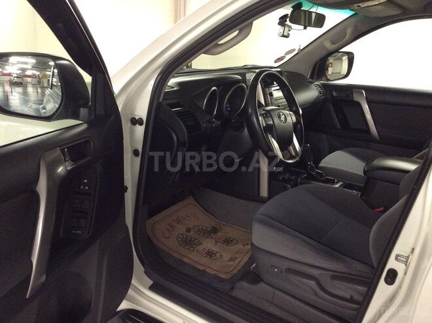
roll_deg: -2.2
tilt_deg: -18.8
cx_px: 216
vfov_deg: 44.1
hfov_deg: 56.9
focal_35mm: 32
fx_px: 399
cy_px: 162
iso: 250
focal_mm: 3.3
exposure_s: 1/25
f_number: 2.4
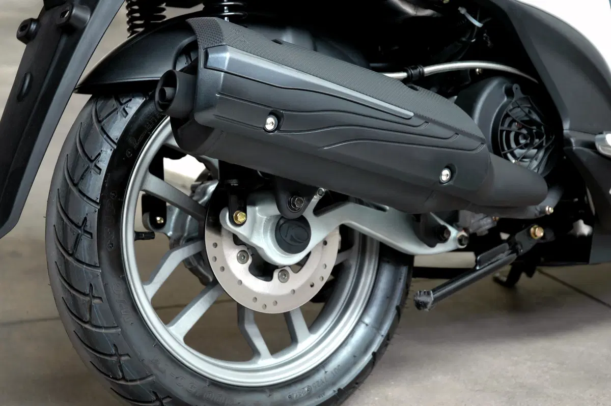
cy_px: 203
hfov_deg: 28.1
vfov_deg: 18.9
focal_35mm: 72
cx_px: 306
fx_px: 1221
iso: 200
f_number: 4.5
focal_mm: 48
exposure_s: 1/8
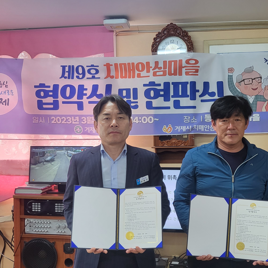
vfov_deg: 36.7
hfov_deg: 36.7
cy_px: 152
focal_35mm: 46
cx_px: 156
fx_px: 403
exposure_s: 1/120
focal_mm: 4.25
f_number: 1.8
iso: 125
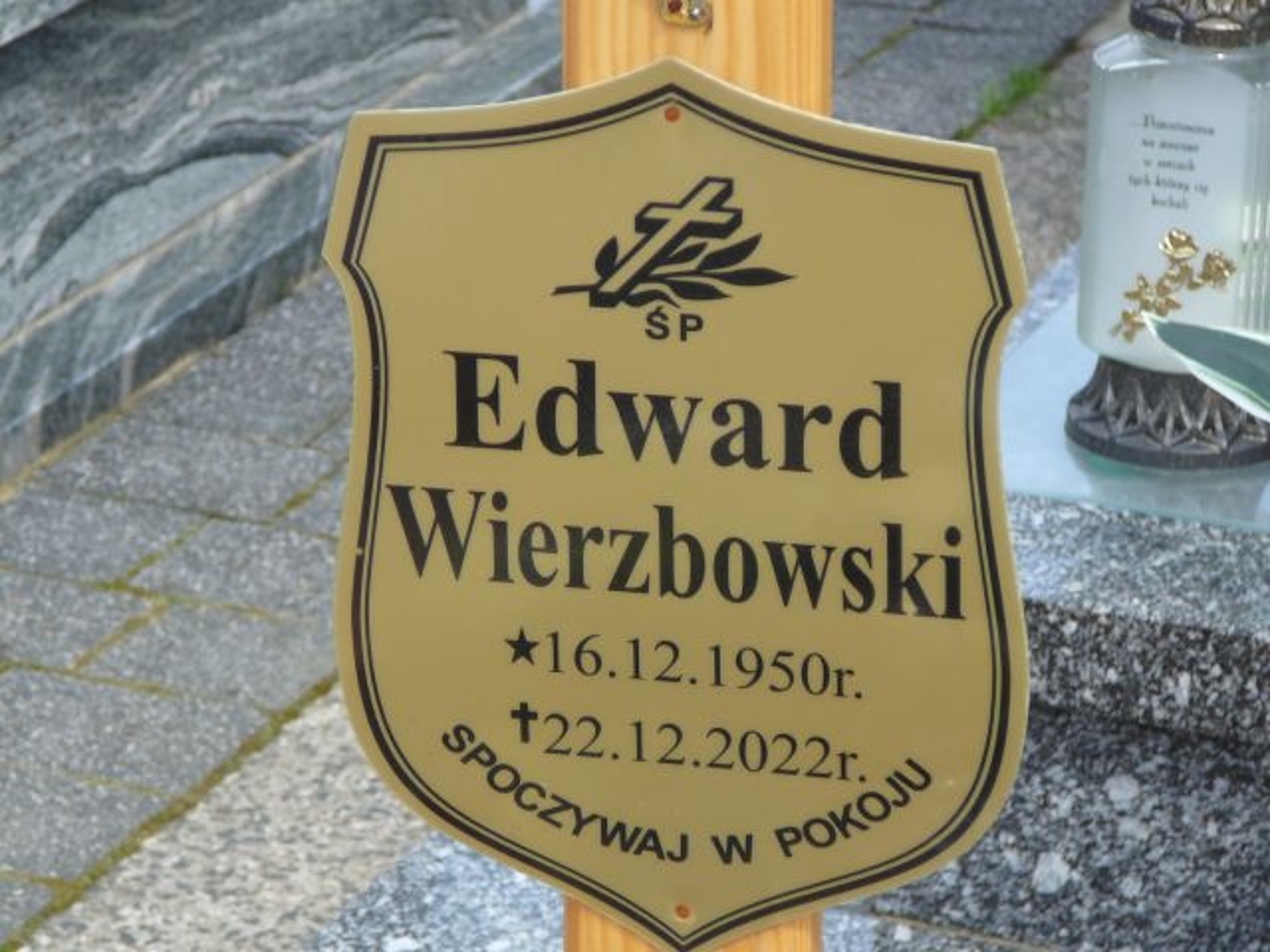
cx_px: 635
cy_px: 476
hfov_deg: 12.3
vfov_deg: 9.2
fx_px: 5907
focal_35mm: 161
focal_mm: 23.9
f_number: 4
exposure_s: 1/250
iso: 80
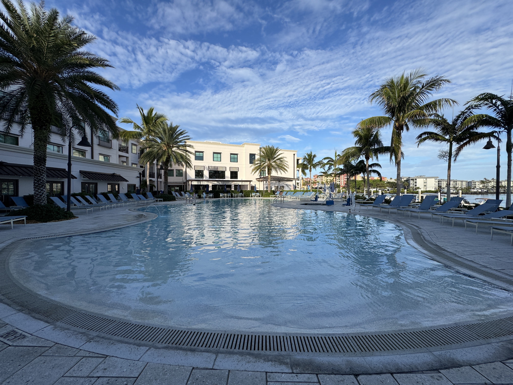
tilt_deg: -1.0
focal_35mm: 14
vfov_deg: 85.7
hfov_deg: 102.1
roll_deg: +0.0
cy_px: 192
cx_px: 256
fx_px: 207
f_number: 2.2
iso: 50
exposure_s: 1/1709
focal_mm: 2.22
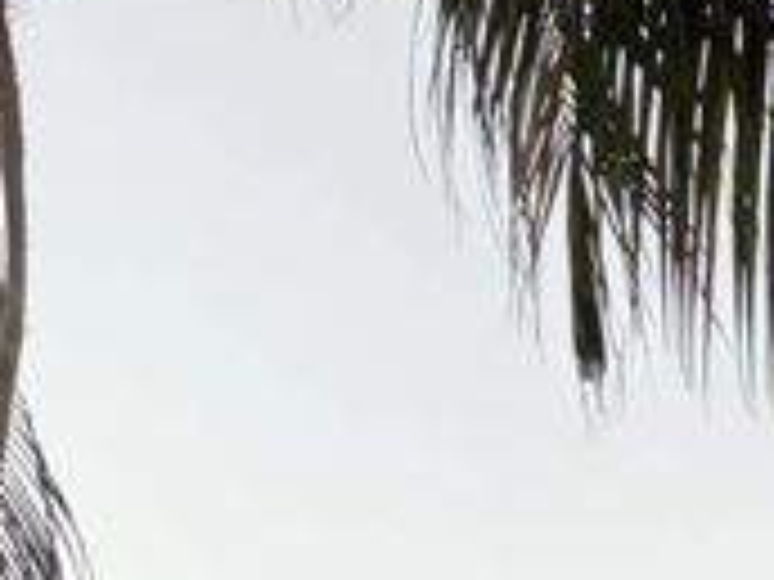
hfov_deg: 9.9
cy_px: 1659
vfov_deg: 8.3
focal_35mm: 155
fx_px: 3466
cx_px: 2277
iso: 125
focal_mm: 5.96
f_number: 1.6
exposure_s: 1/121
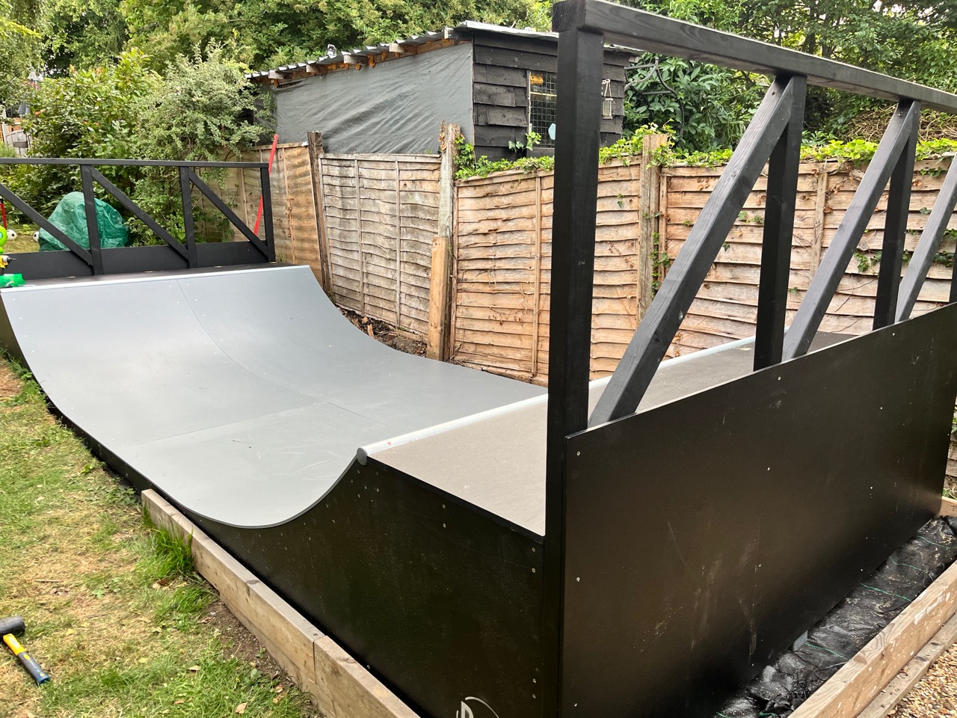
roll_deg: +0.1
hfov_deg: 67.3
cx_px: 478
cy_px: 359
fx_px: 719
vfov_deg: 53.1
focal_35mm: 26
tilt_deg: -13.8
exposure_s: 1/121
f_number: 1.6
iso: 100
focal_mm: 5.1
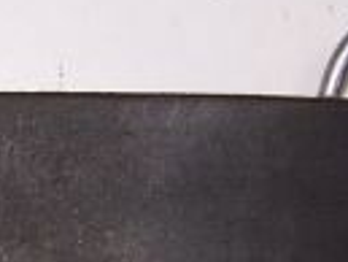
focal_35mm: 189
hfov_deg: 10.3
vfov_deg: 7.8
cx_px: -51
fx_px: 1902
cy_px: 265
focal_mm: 6.3
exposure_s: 1/60
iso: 80
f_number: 2.8
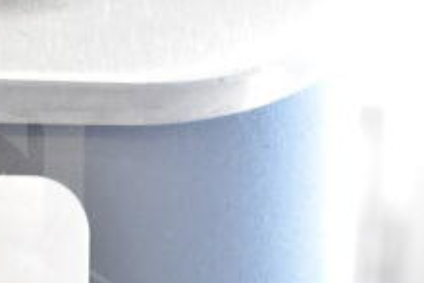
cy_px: 265
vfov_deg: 12.6
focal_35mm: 108
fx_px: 1273
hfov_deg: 18.0
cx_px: -83
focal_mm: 26
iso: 3600
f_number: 4
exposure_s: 1/40
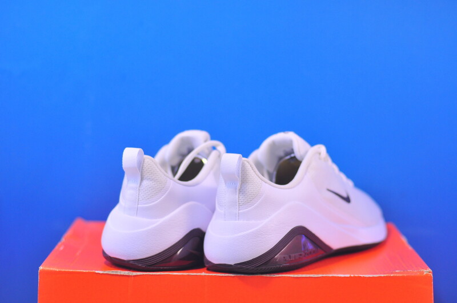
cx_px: 228
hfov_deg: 27.0
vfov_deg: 18.1
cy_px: 152
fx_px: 951
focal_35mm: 75
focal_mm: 50
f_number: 2.2
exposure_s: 1/320
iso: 250
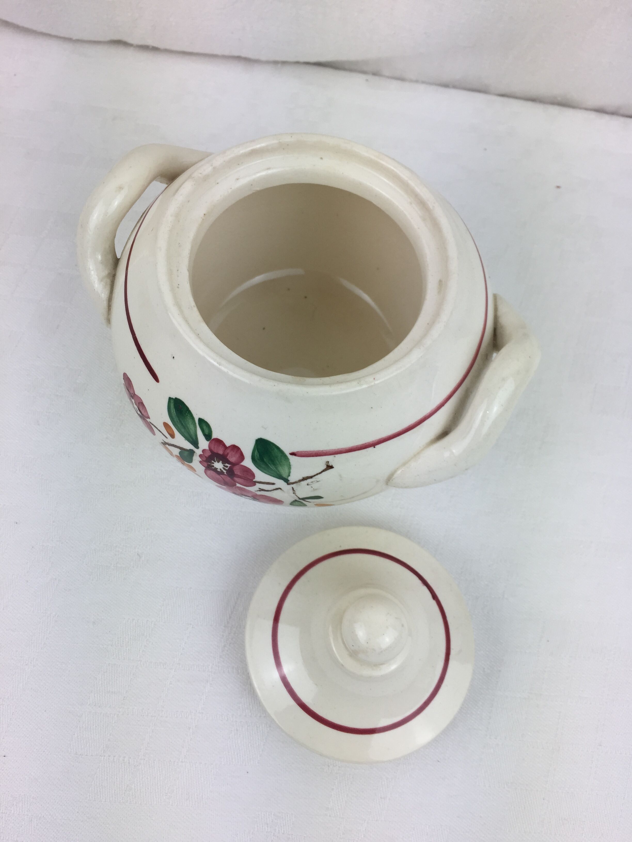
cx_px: 316
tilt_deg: -68.5
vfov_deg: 61.7
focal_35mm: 29
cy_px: 421
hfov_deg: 48.2
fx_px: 706
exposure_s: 1/204
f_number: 2.2
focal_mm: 4.15
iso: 32
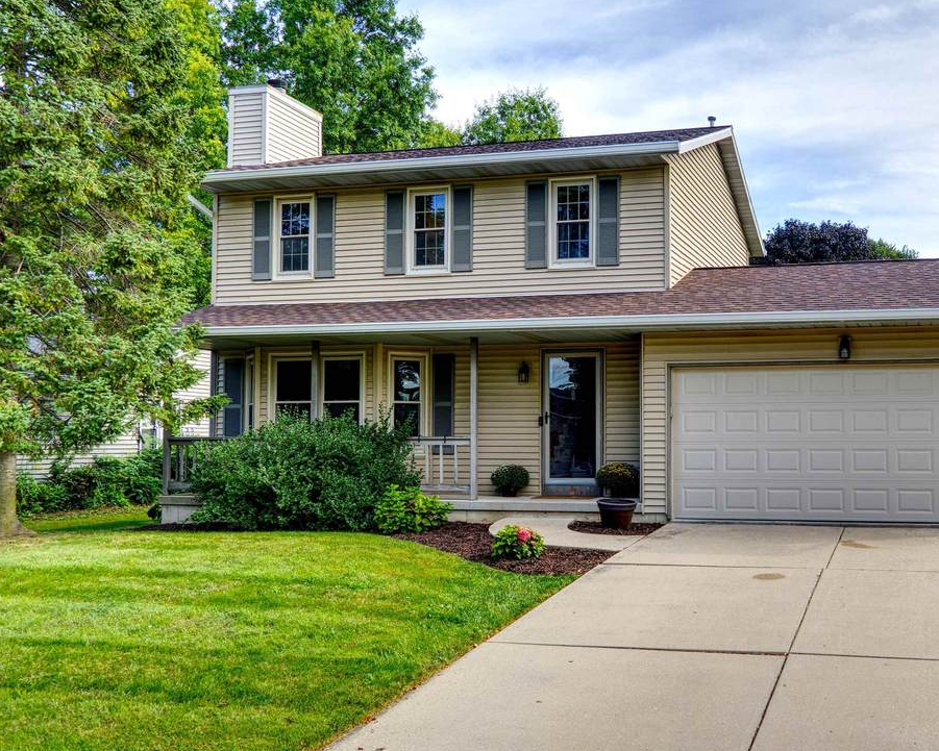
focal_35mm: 36
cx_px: 640
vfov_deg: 41.2
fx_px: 1001
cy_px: 390
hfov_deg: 49.2
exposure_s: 1/50
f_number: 5.6
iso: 100
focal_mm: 18
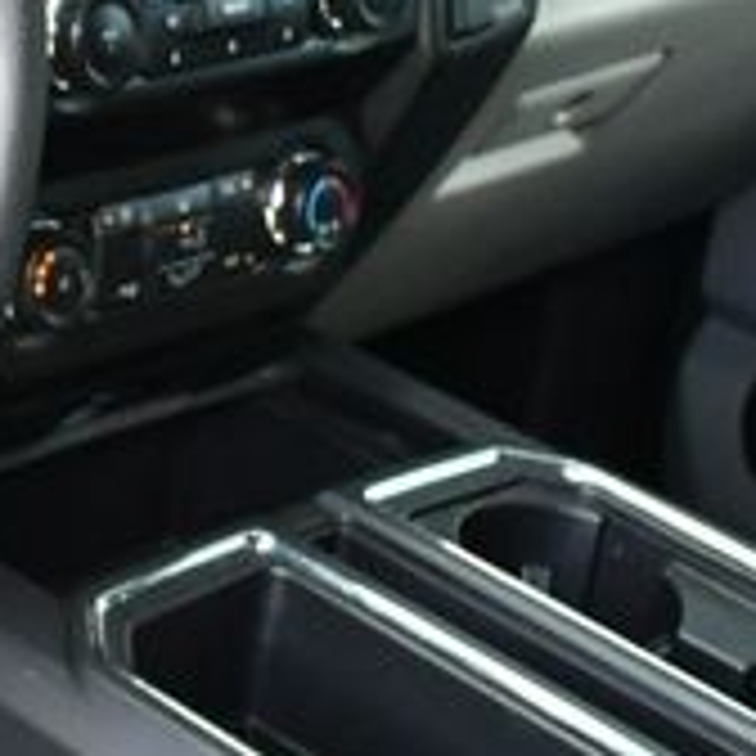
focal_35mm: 130
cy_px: 86
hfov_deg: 12.7
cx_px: -378
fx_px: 3212
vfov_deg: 13.3
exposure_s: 1/125
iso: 900
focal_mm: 20
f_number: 3.8
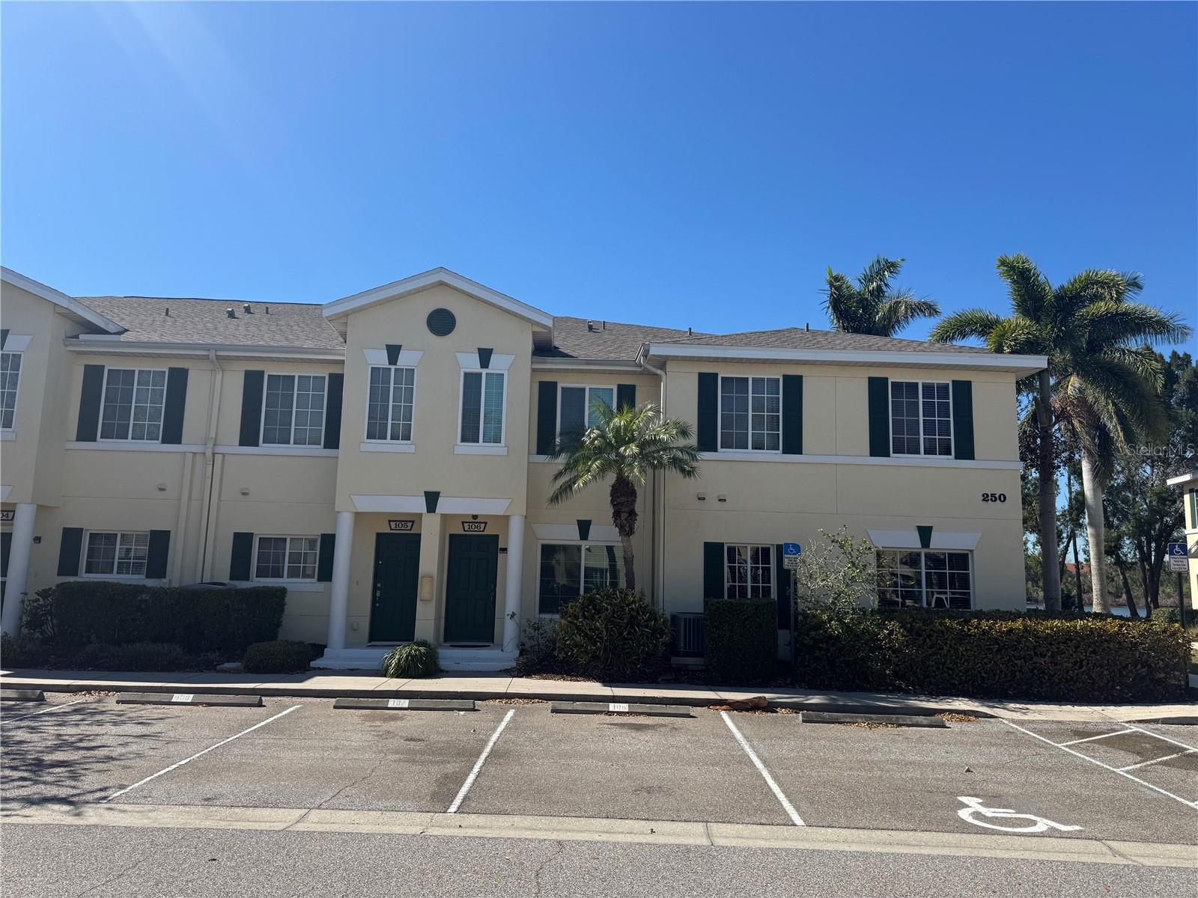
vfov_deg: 56.8
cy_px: 449
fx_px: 831
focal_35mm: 24
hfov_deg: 71.6
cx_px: 599
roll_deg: -2.2
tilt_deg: +8.3
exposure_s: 1/4608
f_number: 1.78
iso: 80
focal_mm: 6.76
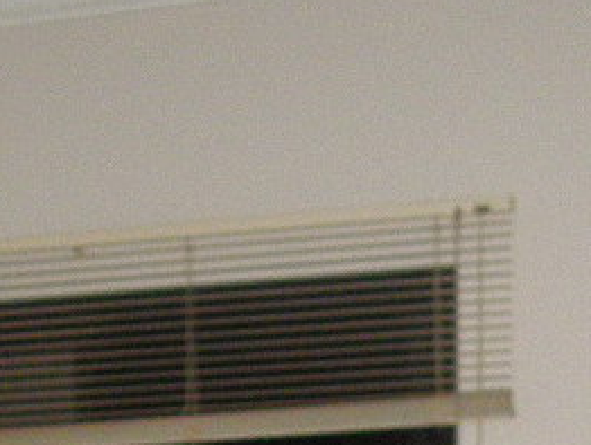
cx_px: 212
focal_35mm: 127
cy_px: 1075
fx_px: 2170
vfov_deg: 10.2
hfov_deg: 15.5
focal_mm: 4.7
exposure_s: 1/30
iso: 320
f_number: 2.8
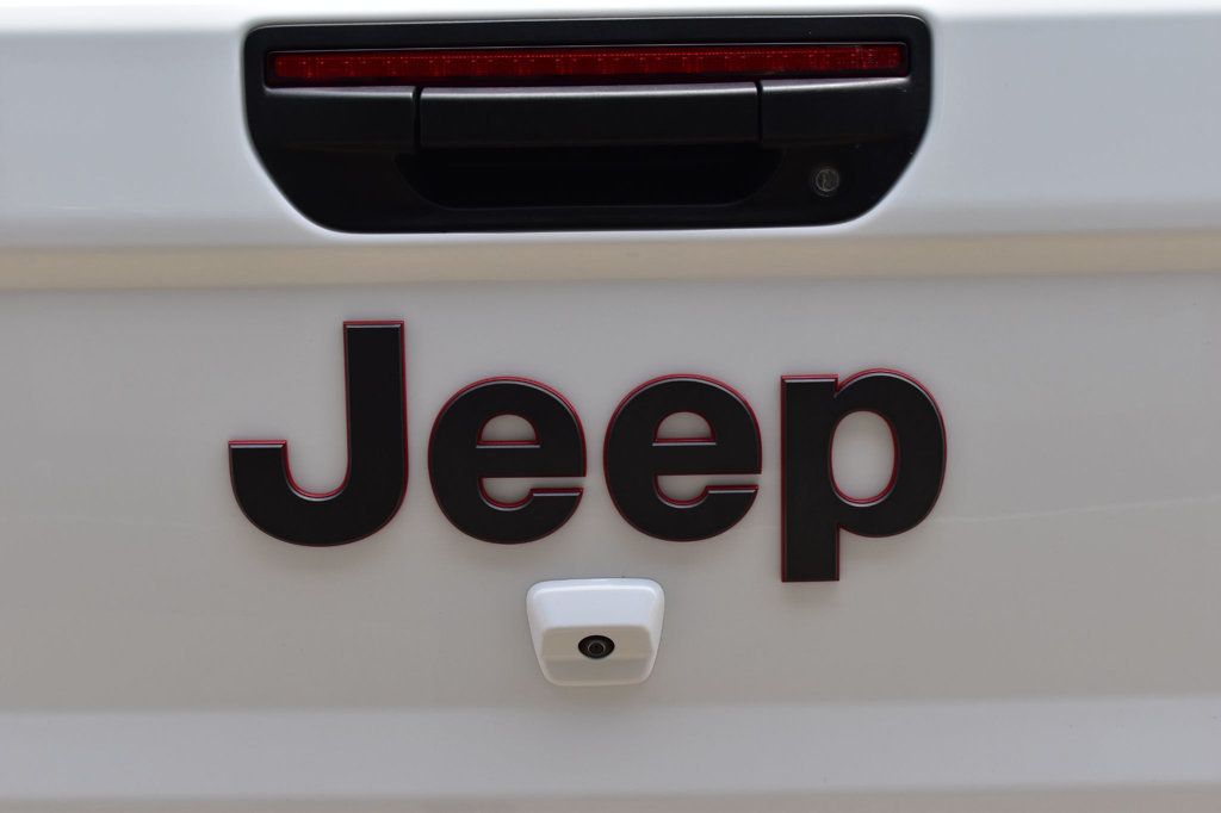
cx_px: 610
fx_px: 2797
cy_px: 406
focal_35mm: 82
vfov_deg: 16.5
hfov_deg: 24.6
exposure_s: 1/250
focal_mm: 55
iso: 400
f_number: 10
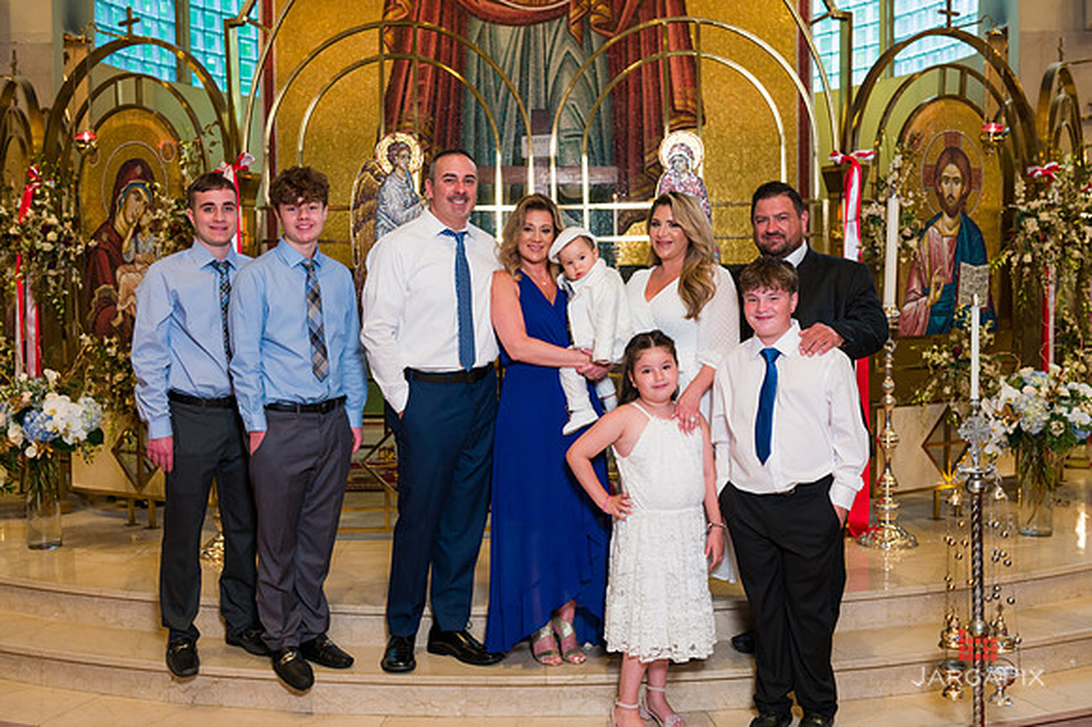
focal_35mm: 38
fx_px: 1147
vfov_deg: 35.1
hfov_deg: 50.9
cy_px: 334
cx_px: 546
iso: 1250
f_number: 5.6
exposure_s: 1/160
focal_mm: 35
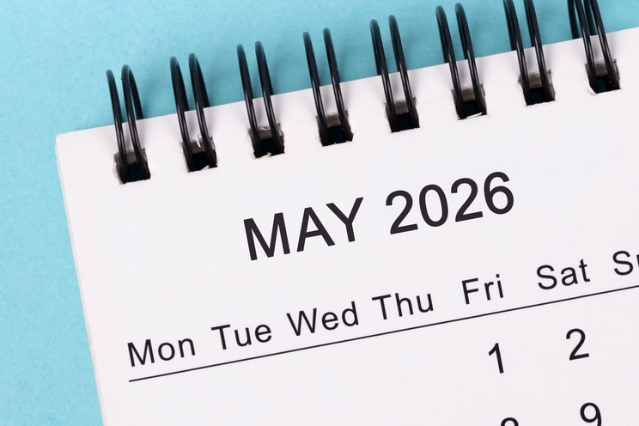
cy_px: 509
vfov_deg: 8.0
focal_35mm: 171
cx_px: 536
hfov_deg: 12.0
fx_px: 3035
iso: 50
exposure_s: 1/160
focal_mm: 60
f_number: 8
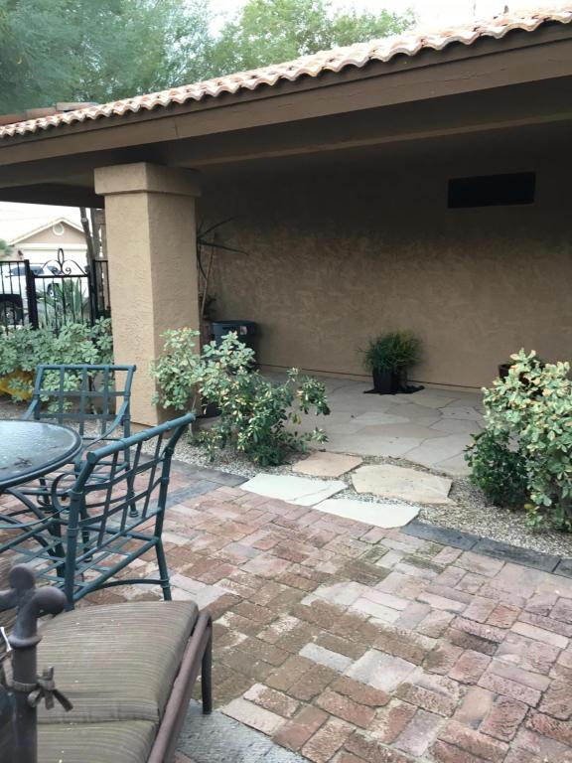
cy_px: 382
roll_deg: +2.4
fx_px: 639
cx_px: 286
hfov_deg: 48.2
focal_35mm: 29
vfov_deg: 61.7
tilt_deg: -8.1
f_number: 2.2
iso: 25
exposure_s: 1/30
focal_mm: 4.15
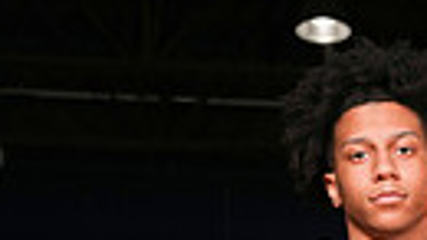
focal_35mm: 203
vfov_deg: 5.7
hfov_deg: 10.5
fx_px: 2297
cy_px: 638
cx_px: 437
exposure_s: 1/200
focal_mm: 56
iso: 250
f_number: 6.3
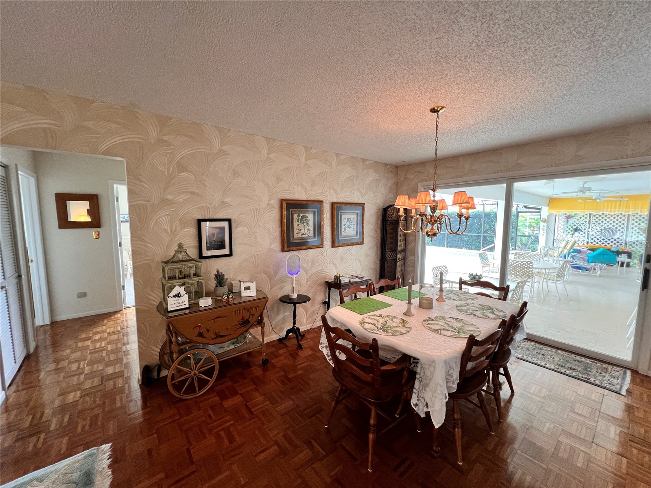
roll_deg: +0.0
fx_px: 244
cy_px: 244
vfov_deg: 89.9
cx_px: 326
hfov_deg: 106.2
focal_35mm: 13
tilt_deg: -6.2
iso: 200
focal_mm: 1.57
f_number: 1.8
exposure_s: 1/60
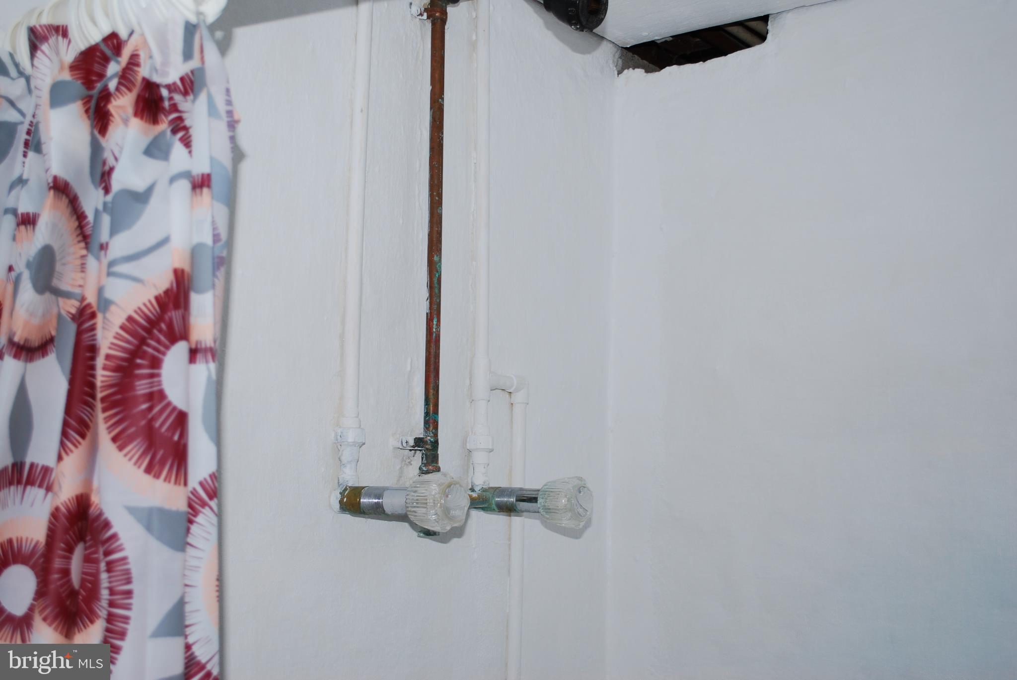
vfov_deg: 34.3
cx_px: 508
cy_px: 340
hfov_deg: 49.5
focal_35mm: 39
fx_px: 1103
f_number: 4.5
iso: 200
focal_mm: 26
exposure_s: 1/60
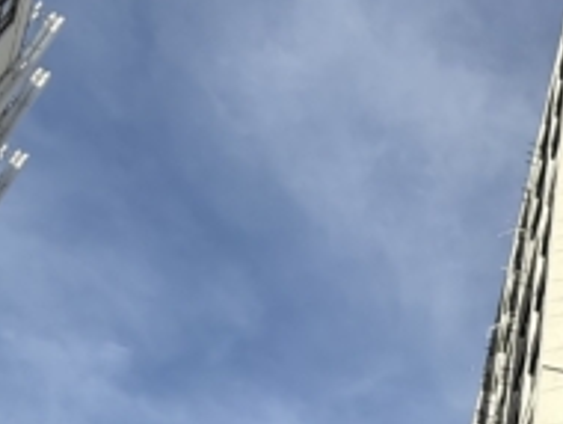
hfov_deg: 34.9
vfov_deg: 28.9
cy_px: 516
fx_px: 700
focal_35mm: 43
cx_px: 673
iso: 50
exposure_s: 1/2841
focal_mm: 2.22
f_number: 2.2
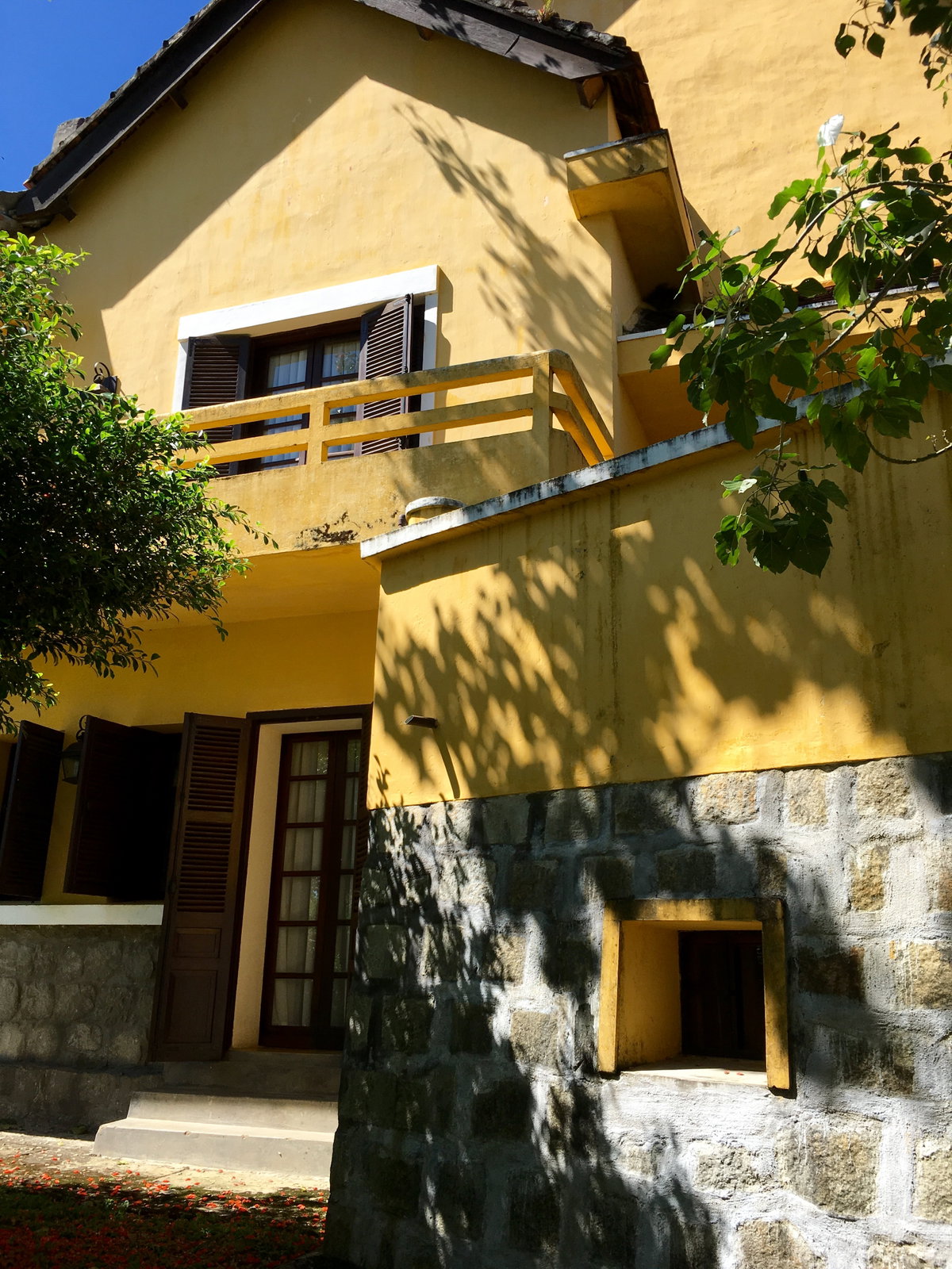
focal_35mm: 29
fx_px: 1063
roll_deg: -2.9
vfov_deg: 61.7
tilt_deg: +18.4
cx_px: 476
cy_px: 634
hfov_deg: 48.2
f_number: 2.2
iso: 25
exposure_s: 1/974
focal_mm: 4.15
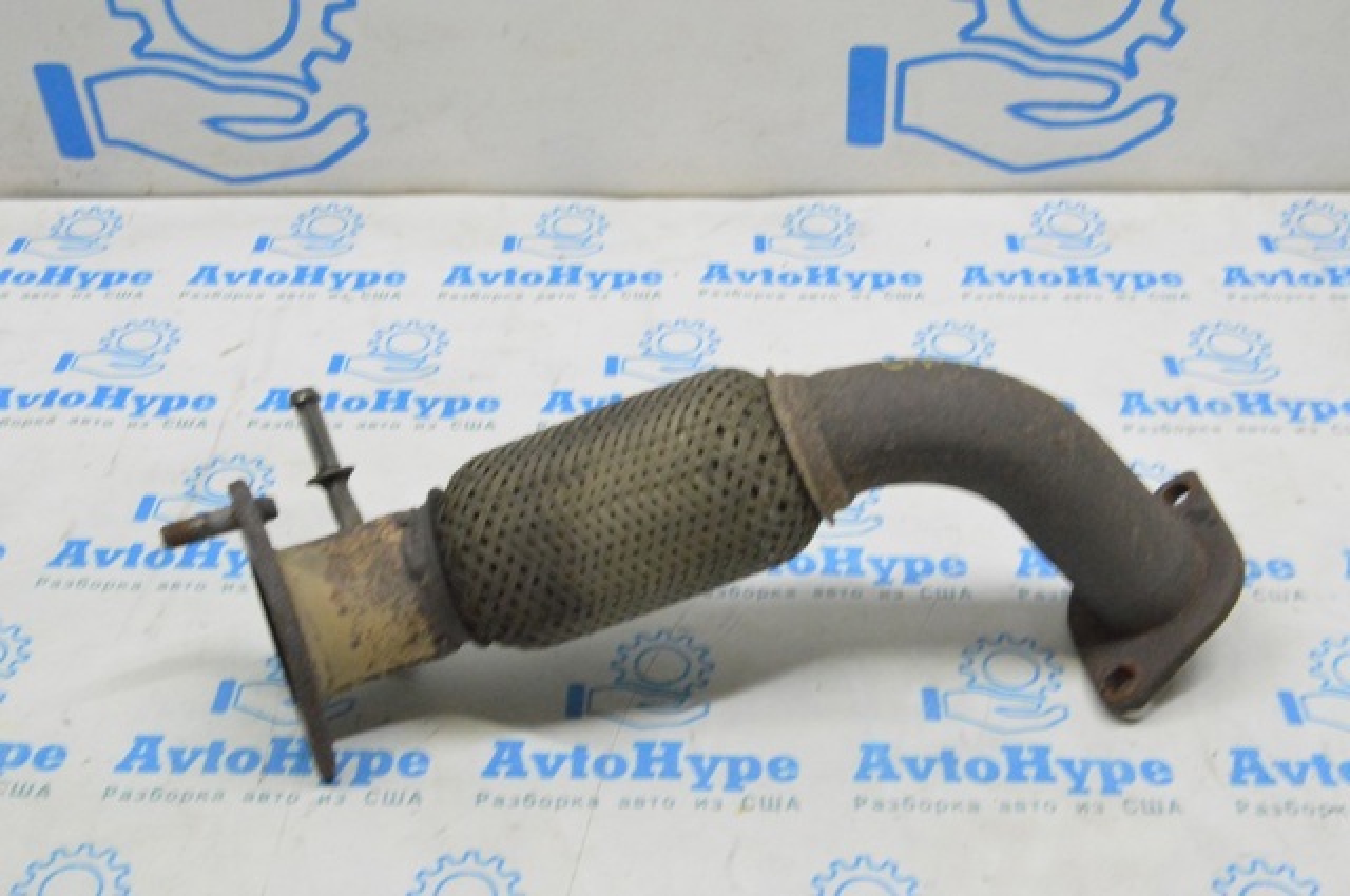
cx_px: 675
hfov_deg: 43.7
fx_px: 1685
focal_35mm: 45
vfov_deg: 29.8
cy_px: 448
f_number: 20
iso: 6400
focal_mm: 30
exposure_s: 1/20
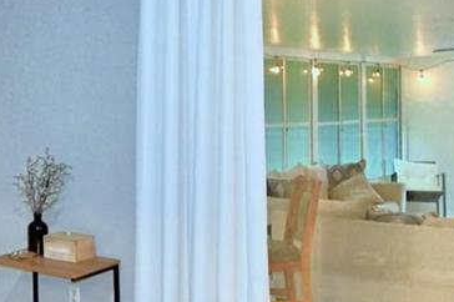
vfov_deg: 20.3
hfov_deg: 29.6
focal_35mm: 66
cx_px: 72
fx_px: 832
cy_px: 60
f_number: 4.5
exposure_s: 1/30
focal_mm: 10
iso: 900
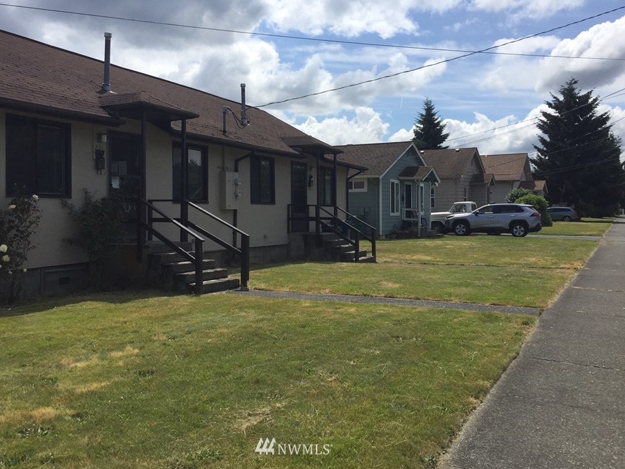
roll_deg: -1.0
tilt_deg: +0.0
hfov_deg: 55.3
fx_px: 596
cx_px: 294
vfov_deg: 42.9
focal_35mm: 33
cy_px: 206
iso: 32
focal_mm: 4.15
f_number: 2.2
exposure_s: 1/4950
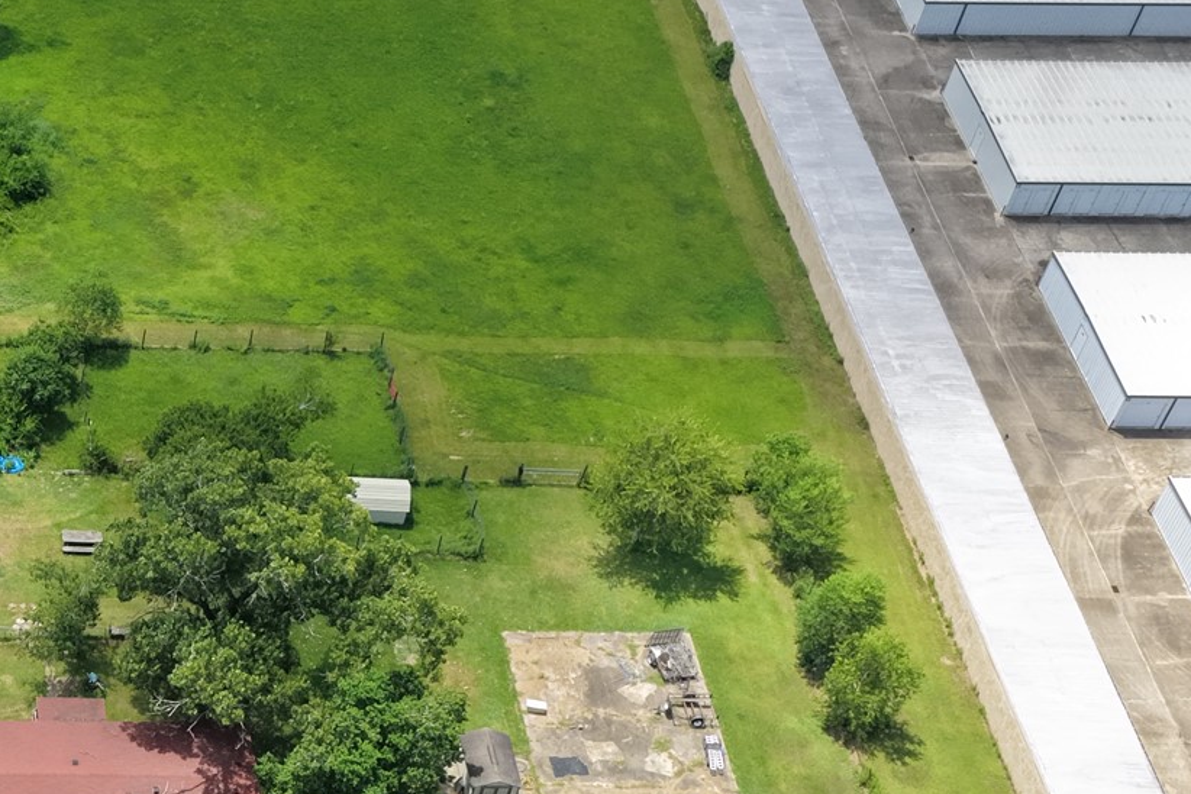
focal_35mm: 74
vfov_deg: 18.4
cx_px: -284
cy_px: 539
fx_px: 2448
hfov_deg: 24.5
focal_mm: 14.45
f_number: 2.8
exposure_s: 1/4000
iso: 800
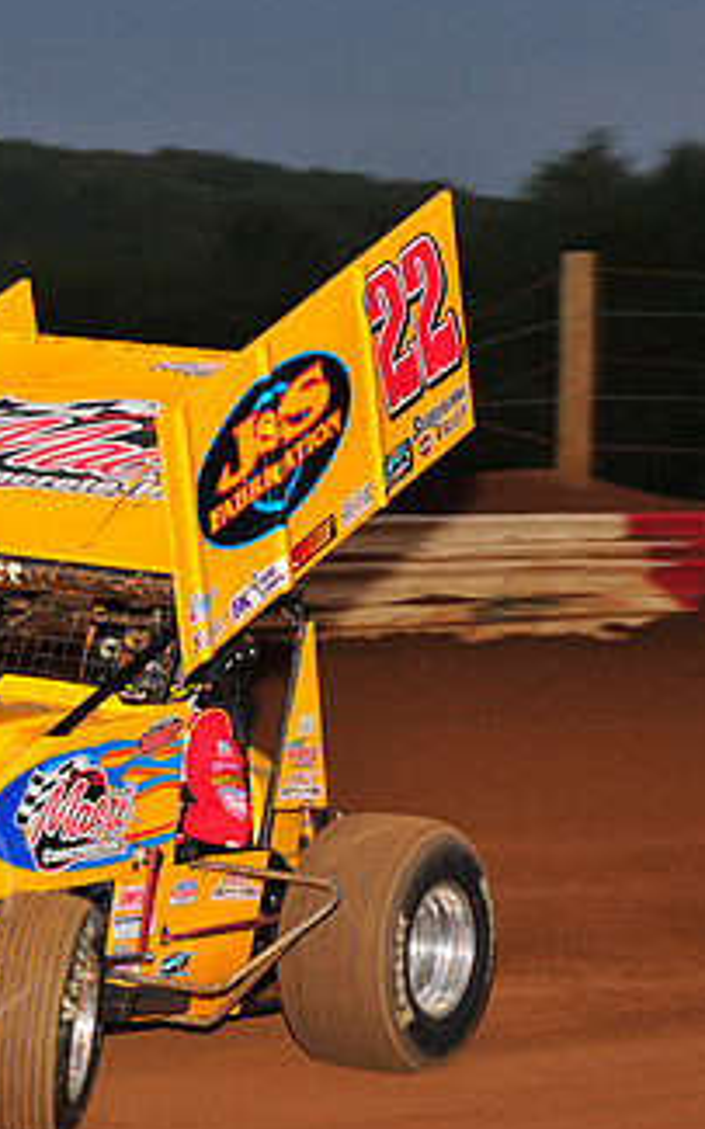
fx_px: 5136
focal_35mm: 167
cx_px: -101
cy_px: 598
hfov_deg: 7.8
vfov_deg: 12.5
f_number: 6.3
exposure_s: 1/320
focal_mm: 92
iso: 800
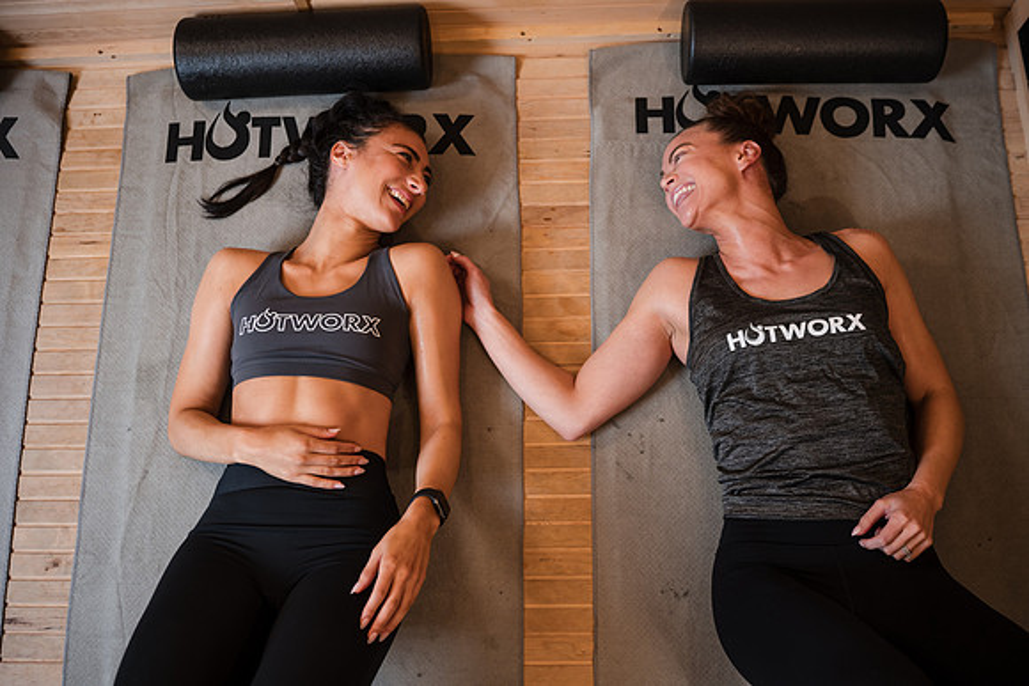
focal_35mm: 35
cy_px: 343
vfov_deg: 37.9
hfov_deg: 54.4
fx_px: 1001
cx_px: 514
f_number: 3.2
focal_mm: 35
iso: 400
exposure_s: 1/125
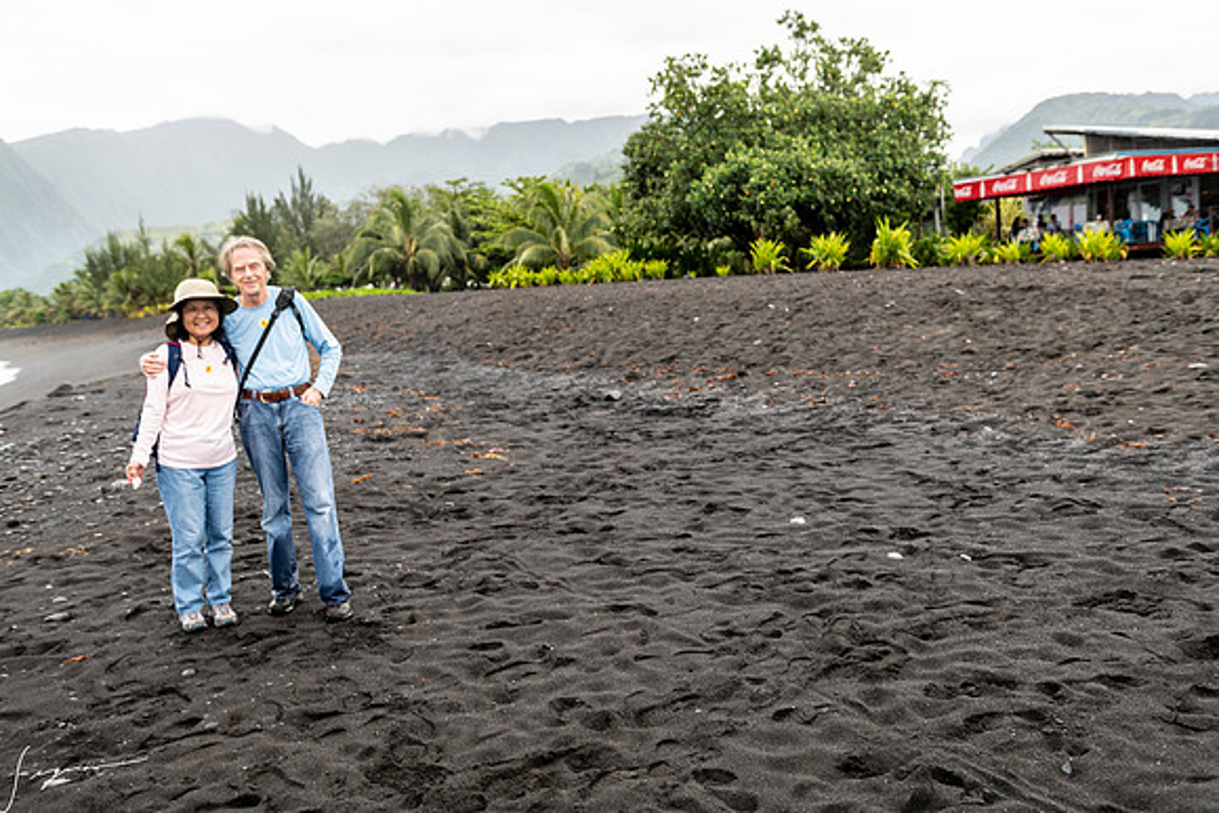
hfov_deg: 58.7
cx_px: 610
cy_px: 406
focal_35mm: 32
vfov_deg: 41.1
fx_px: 1084
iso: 125
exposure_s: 1/125
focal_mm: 32
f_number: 4
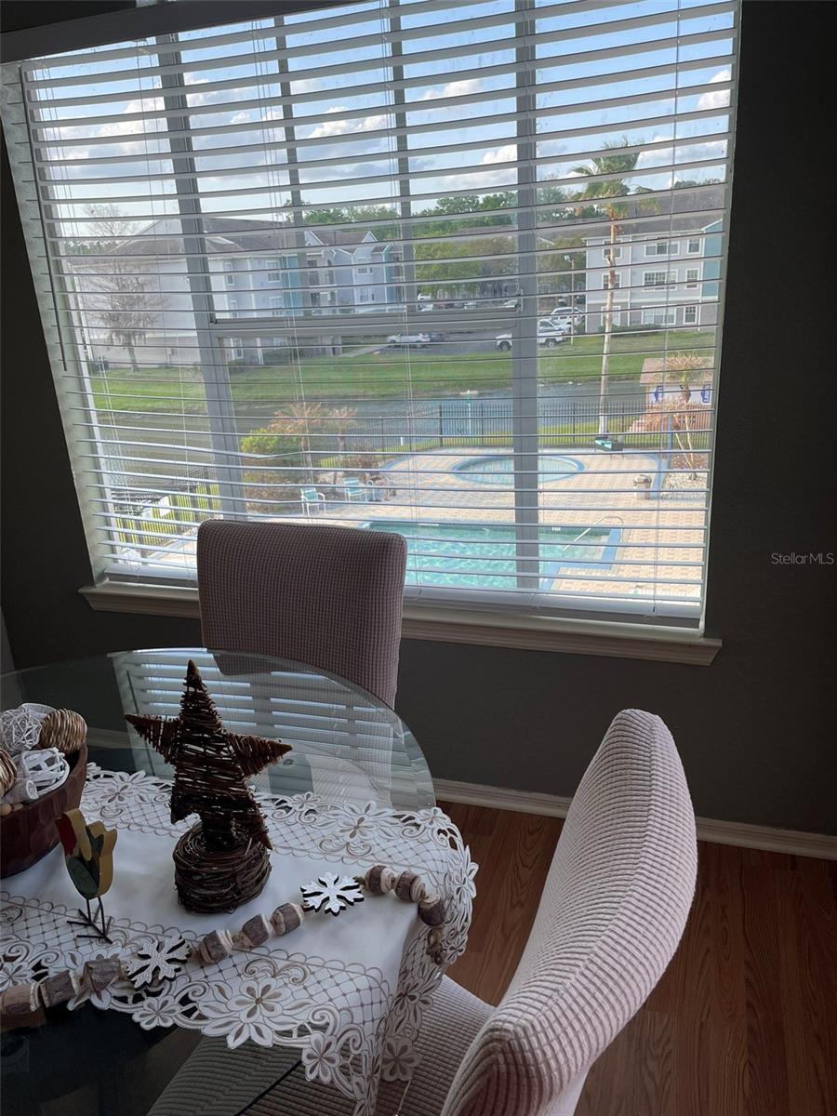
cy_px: 558
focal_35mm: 26
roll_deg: +4.0
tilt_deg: -18.7
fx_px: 838
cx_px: 418
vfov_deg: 67.3
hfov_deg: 53.1
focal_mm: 4.2
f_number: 1.6
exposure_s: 1/673
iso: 32
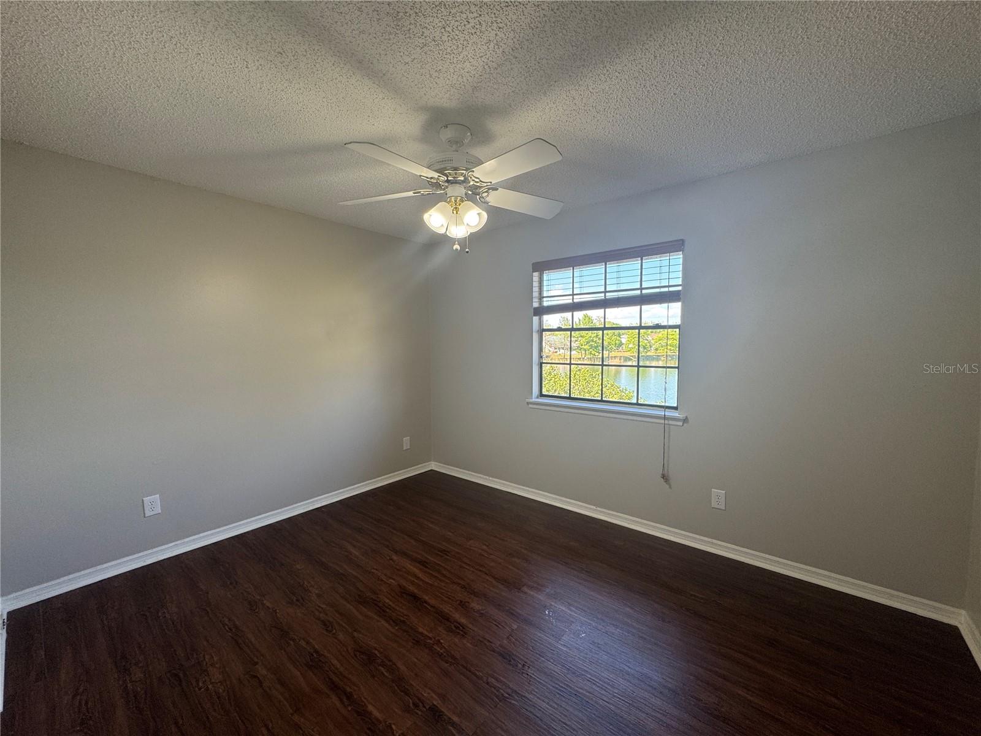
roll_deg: +0.1
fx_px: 397
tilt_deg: -4.0
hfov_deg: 102.1
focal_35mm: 14
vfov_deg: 85.7
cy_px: 368
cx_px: 490
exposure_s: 1/120
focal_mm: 2.22
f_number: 2.2
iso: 64
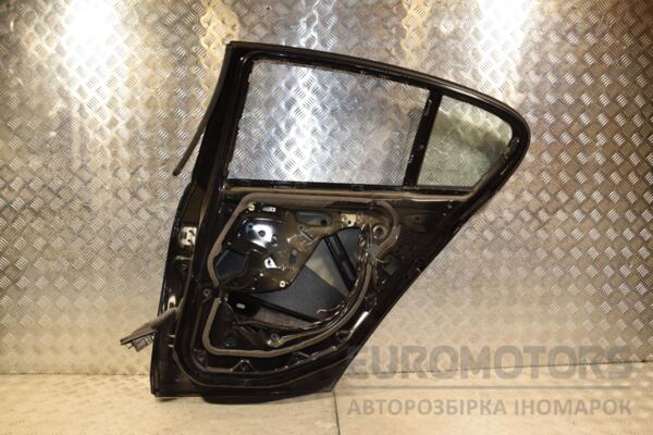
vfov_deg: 47.9
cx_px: 326
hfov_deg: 67.4
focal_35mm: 27
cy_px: 218
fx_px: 490
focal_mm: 18
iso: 800
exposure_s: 1/200
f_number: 6.3
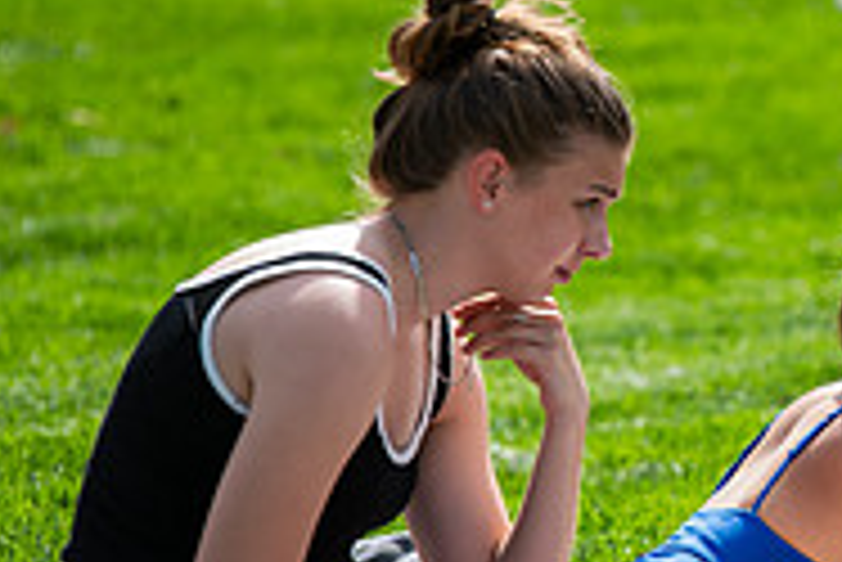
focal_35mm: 589
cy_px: 285
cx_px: 955
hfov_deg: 3.5
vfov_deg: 2.3
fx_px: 13786
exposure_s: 1/640
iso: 125
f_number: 4
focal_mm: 190
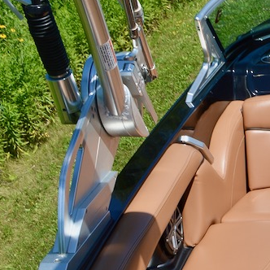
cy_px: 272
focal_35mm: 108
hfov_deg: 14.4
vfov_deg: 15.8
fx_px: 953
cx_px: 472
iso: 100
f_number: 9
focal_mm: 22
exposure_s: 1/320
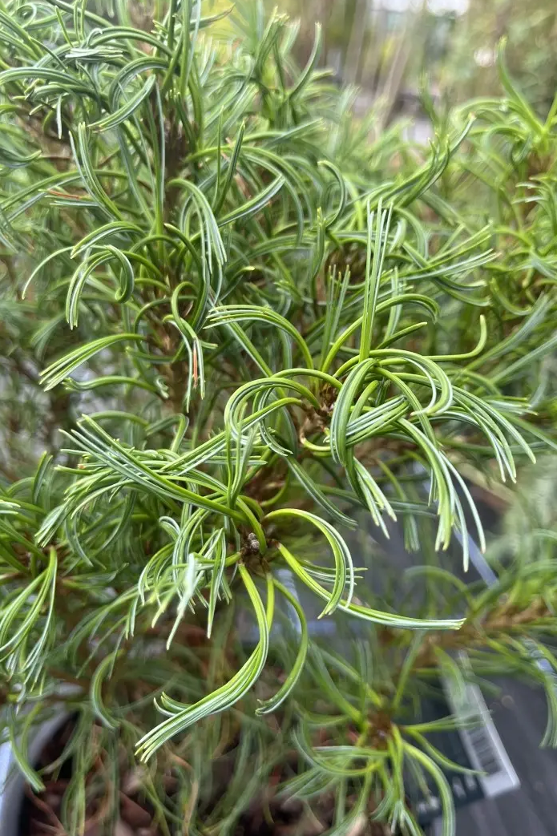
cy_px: 416
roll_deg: -6.3
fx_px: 650
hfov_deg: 46.3
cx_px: 311
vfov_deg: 65.5
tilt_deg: -26.6
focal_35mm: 28
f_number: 1.6
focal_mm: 5.1
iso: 40
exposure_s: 1/122
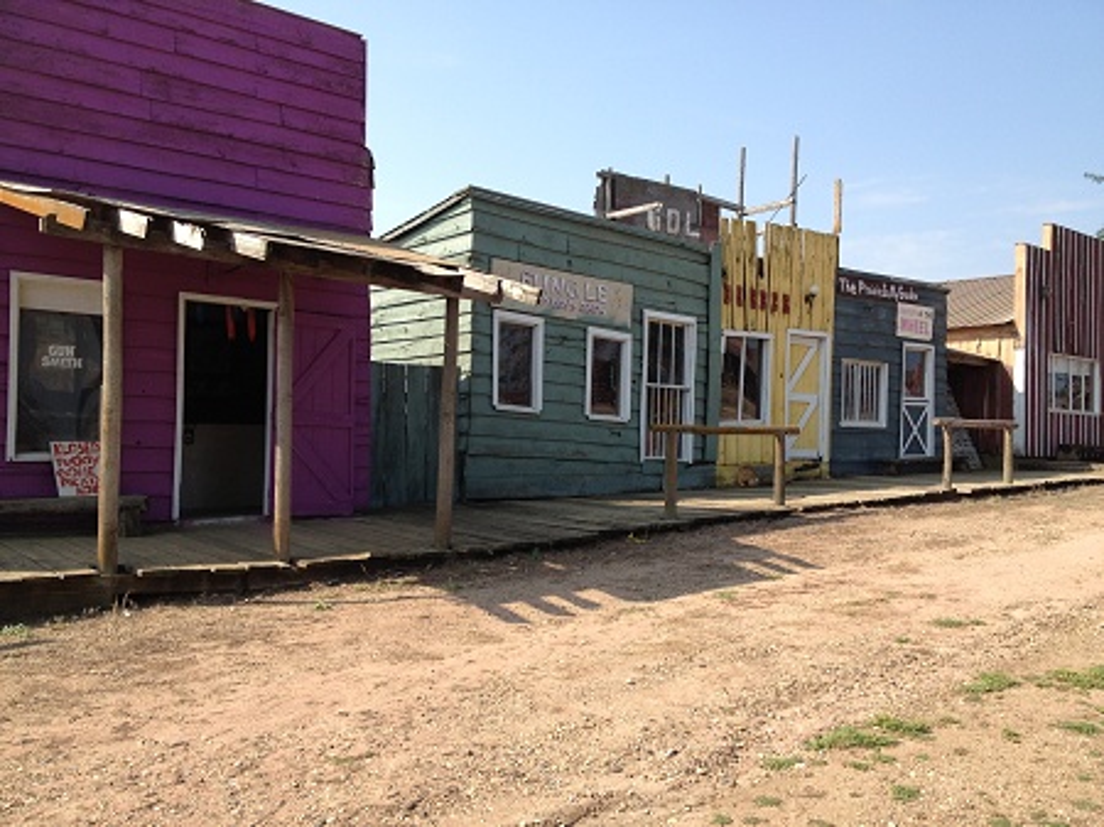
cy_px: 414
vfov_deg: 40.7
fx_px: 1116
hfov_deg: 52.7
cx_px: 552
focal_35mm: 35
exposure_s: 1/951
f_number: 2.4
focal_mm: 4.28
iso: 50
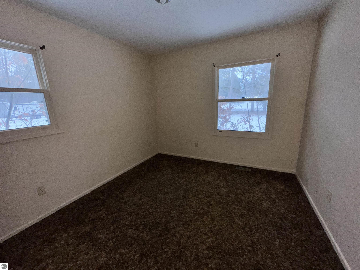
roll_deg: +1.8
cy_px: 135
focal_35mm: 14
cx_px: 180
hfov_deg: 102.1
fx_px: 146
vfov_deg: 85.7
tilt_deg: -13.2
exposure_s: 1/74
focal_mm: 2.22
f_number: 2.2
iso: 80
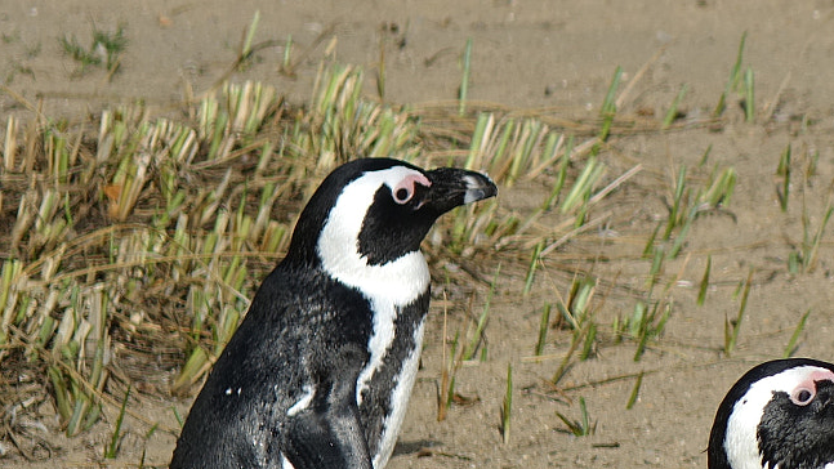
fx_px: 11456
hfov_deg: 4.2
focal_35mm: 518
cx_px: 840
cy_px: 419
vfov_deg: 2.3
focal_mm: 73.3
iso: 80
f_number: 2.8
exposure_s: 1/1600
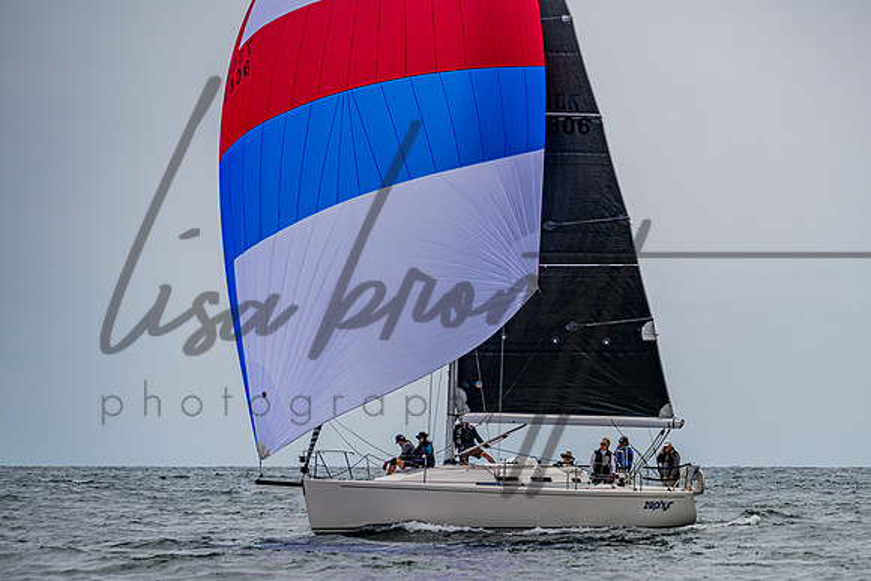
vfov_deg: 5.1
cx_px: 536
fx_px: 6480
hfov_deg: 7.7
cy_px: 350
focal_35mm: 268
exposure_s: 1/1600
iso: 250
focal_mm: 200
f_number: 6.3
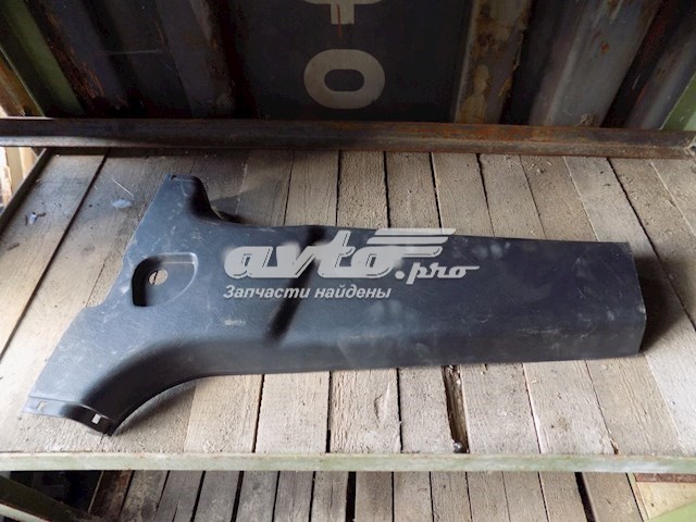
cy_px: 261
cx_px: 348
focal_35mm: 23
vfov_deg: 58.9
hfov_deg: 73.9
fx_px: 462
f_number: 3.1
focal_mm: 4
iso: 250
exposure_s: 1/30
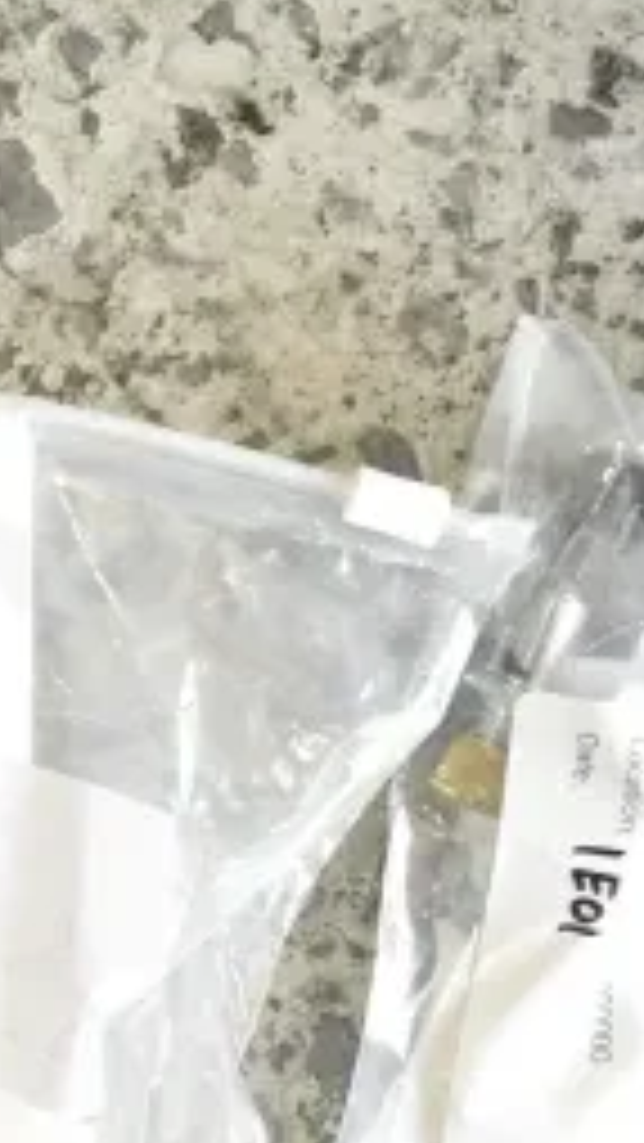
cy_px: 871
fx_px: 2405
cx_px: -230
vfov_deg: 26.4
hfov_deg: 14.5
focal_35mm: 79
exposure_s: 1/80
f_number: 4
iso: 200
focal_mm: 21
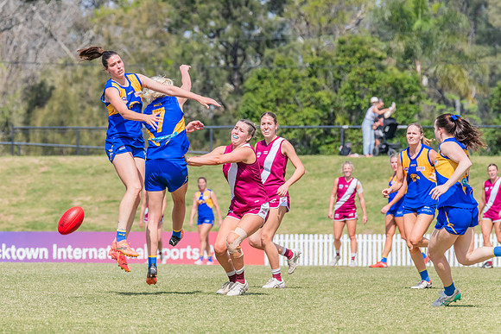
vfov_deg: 3.1
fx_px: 6094
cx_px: 203
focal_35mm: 438
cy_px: 140
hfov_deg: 4.7
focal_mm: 360
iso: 800
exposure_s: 1/1250
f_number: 13
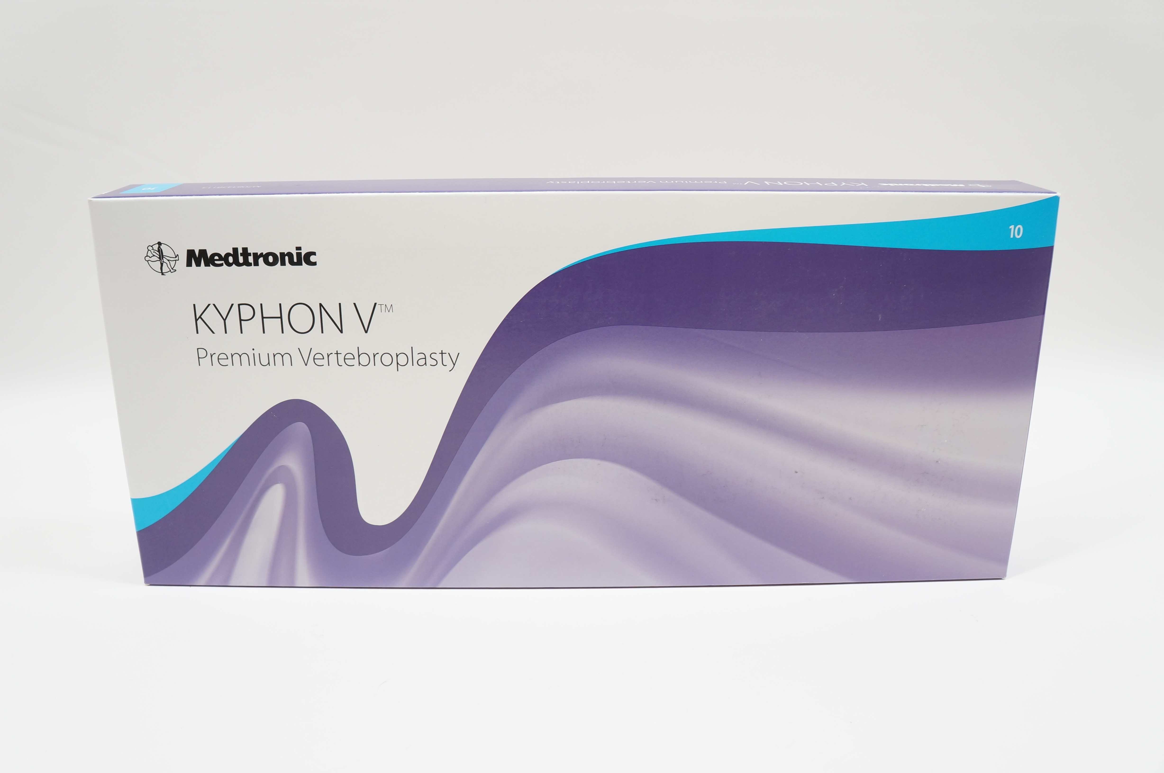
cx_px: 582
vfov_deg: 43.5
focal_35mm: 30
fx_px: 969
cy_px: 386
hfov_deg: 62.0
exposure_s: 1/40
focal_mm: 20
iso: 400
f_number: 6.3
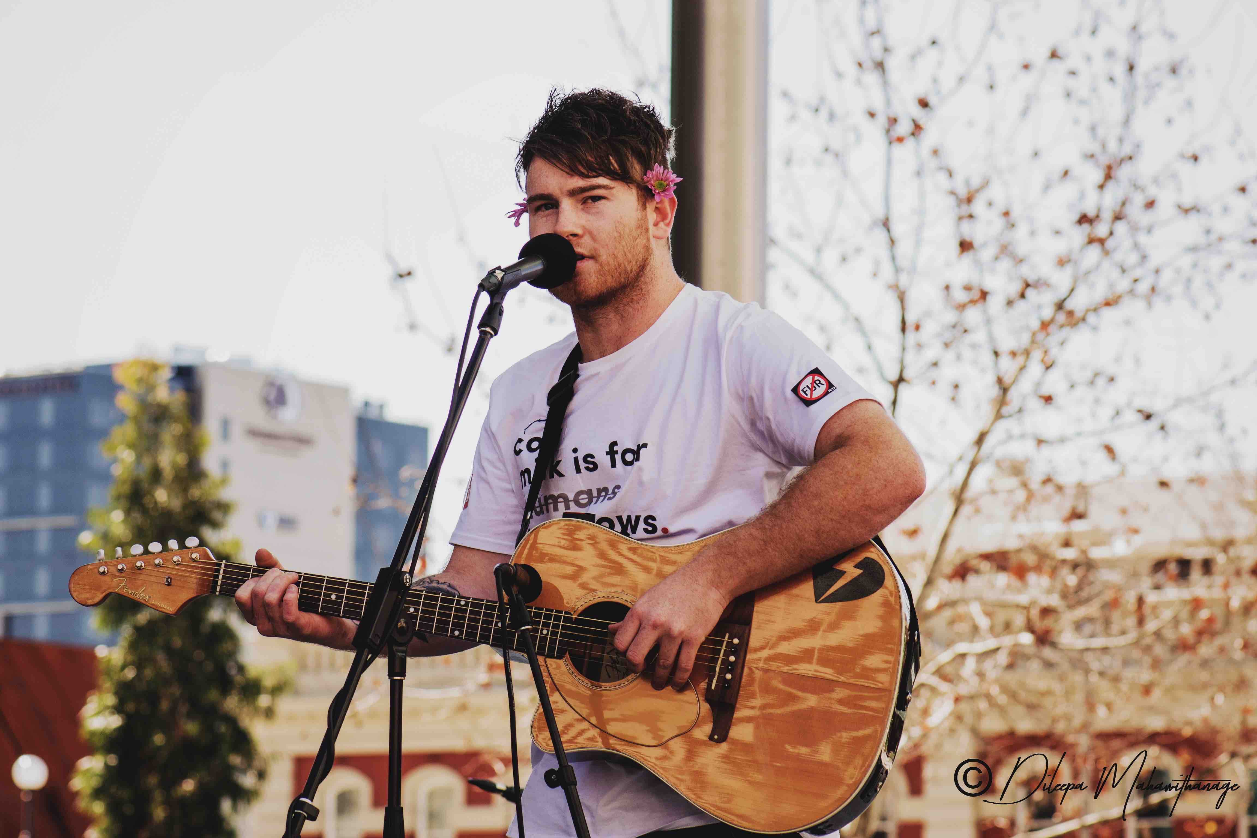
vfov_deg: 8.7
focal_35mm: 158
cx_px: 628
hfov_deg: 13.0
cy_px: 419
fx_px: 5499
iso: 100
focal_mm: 105
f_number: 5.6
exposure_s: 1/125
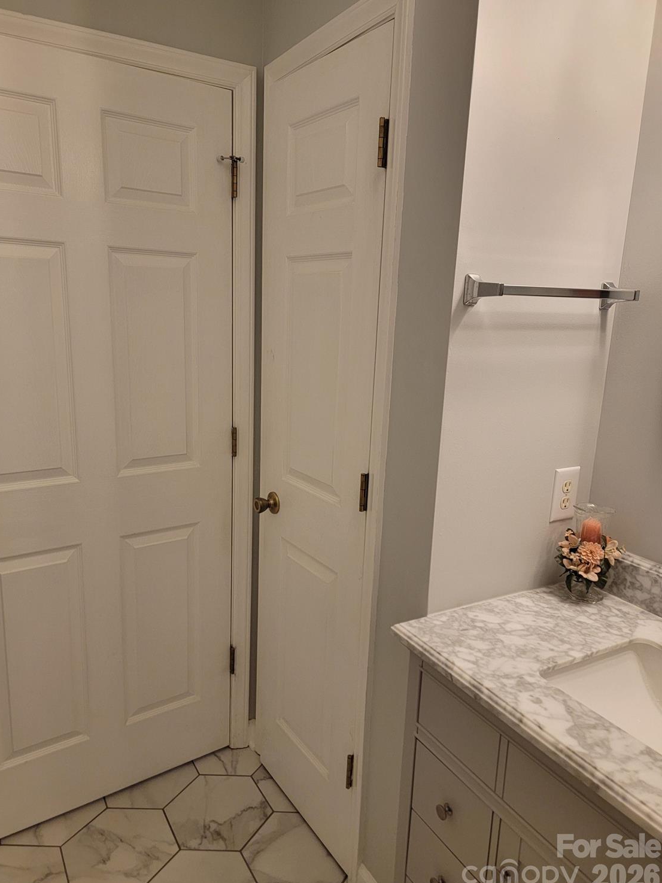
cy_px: 441
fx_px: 638
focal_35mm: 25
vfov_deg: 69.4
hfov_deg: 54.9
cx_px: 320
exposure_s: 1/120
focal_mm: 6.7
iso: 160
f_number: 1.8
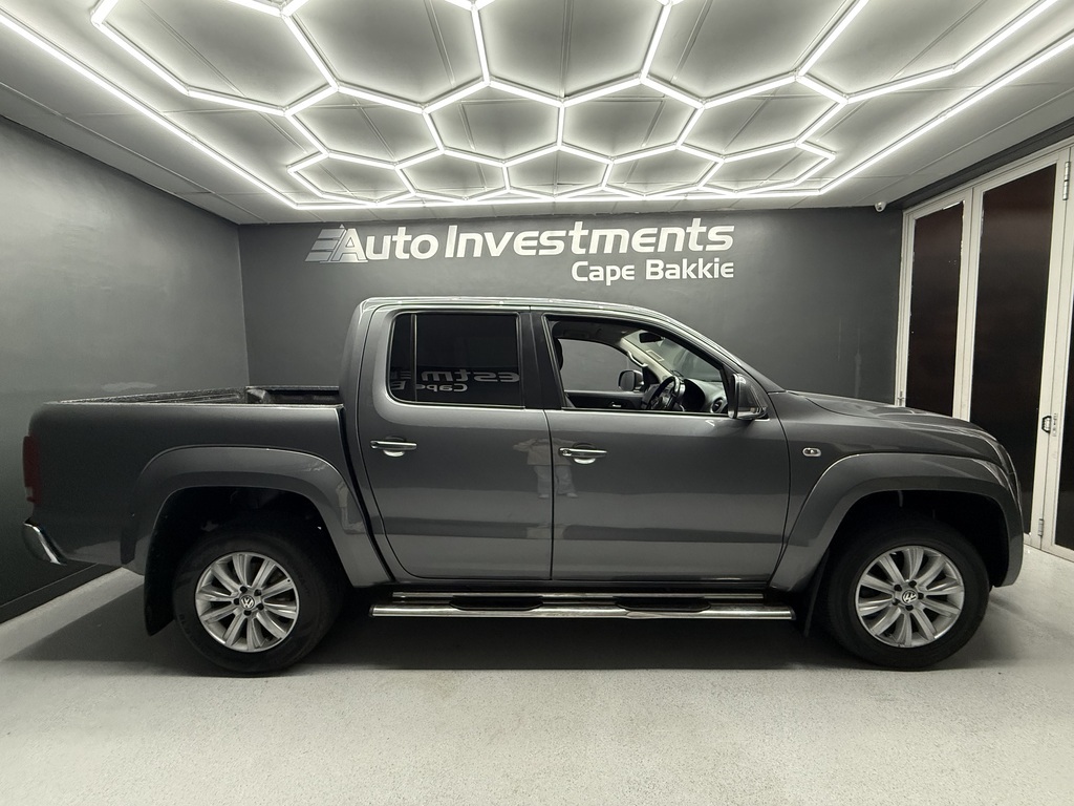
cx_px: 537
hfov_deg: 102.1
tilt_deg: -4.0
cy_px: 403
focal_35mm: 14
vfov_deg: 85.7
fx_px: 434
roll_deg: +1.2
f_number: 2.2
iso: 400
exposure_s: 1/100
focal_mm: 2.22
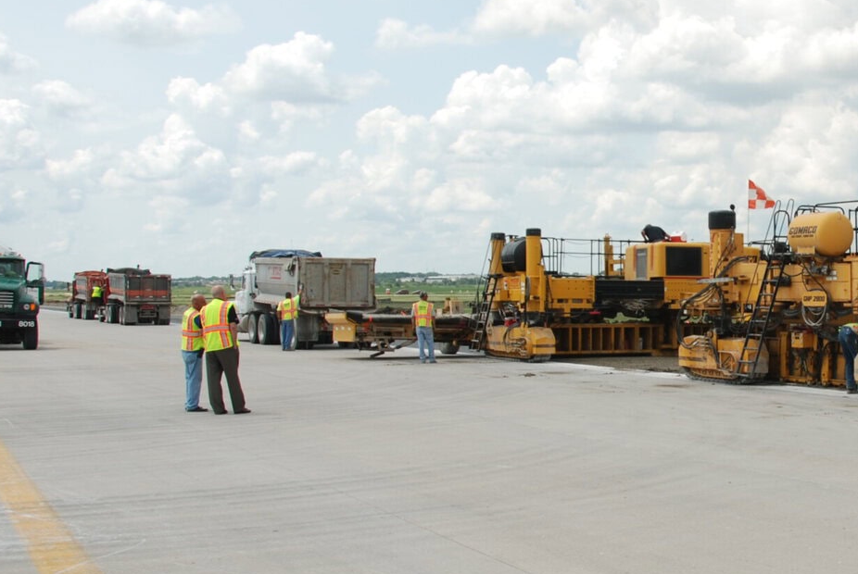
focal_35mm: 56
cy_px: 293
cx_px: 746
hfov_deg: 34.0
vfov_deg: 24.3
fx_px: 1336
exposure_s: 1/250
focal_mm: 18
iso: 100
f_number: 9
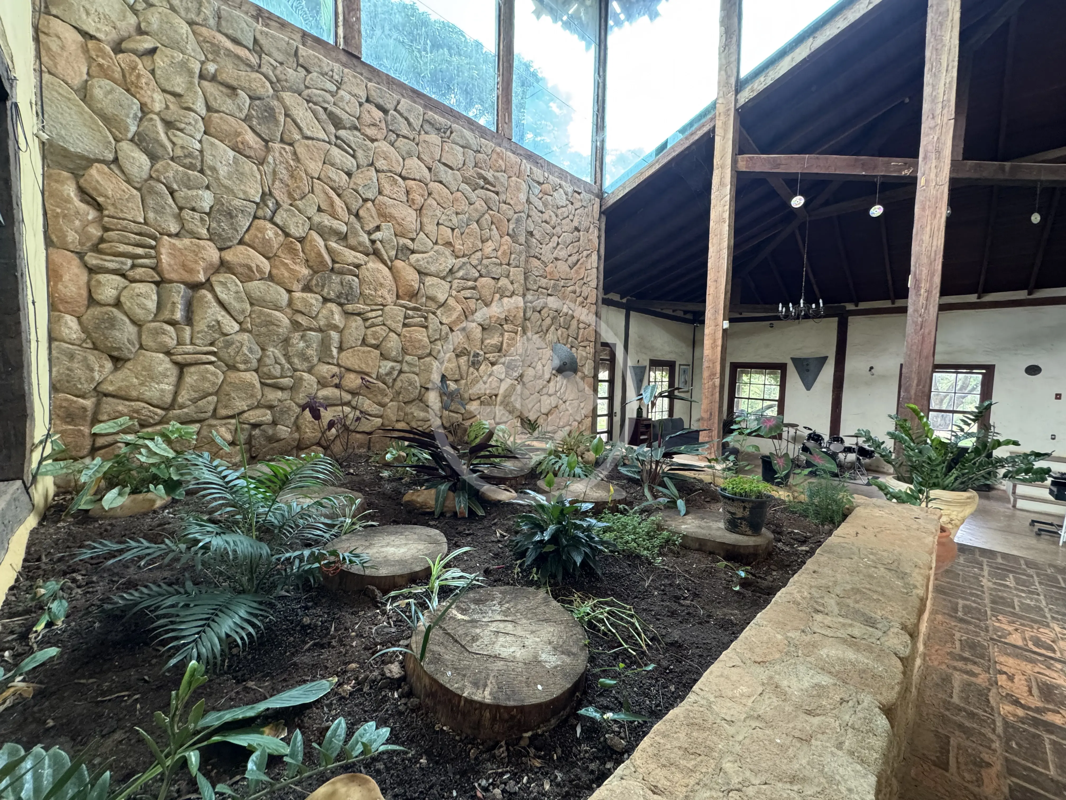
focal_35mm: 14
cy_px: 400
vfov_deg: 85.7
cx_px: 533
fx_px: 431
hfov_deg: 102.1
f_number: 2.2
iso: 320
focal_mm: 2.22
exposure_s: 1/60
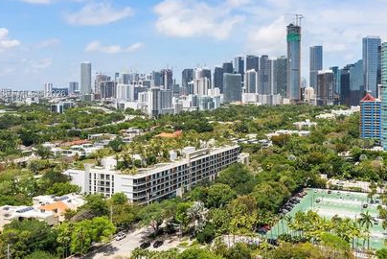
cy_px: 94
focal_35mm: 38
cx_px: 253
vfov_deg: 34.9
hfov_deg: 49.9
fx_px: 409
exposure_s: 1/400
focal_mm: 24
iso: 100
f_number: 8
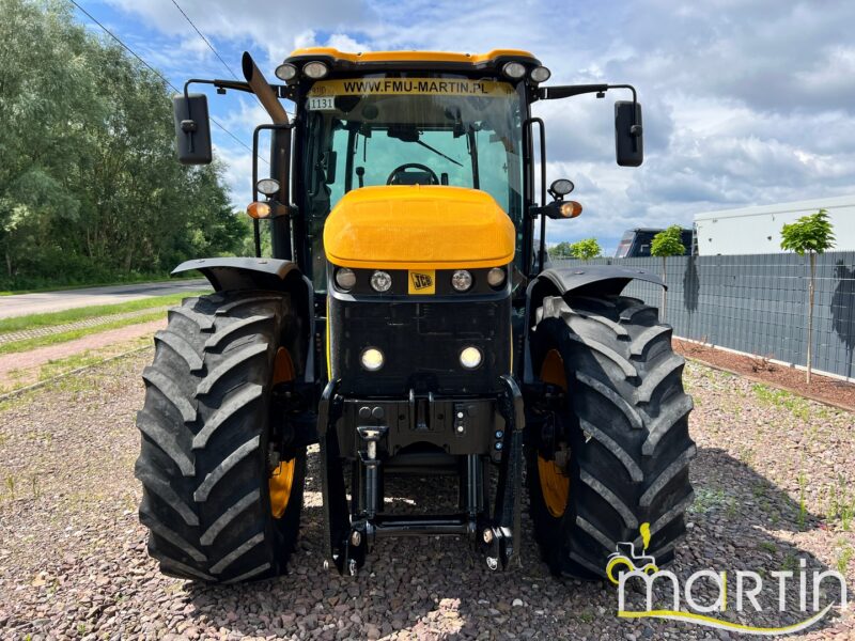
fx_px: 642
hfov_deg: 67.3
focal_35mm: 26
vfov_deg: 53.1
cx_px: 428
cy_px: 320
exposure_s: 1/3257
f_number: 1.5
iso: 50
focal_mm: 5.7
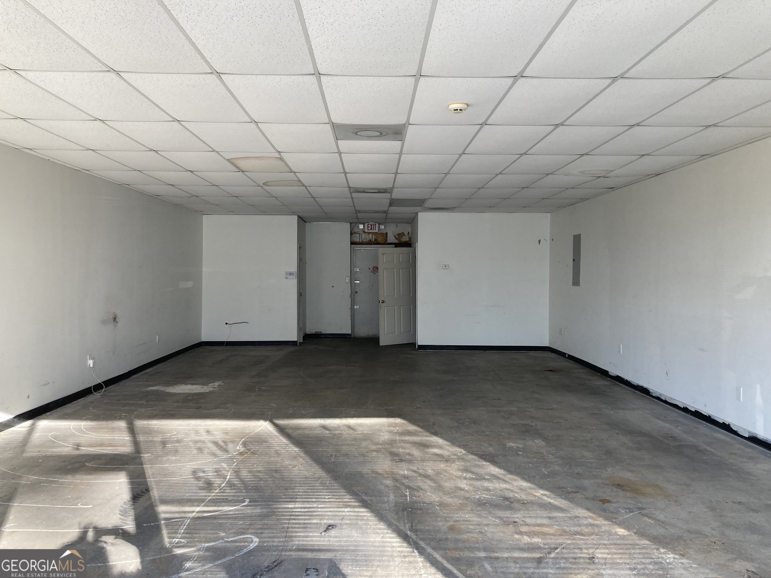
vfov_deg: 49.7
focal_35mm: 28
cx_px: 386
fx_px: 624
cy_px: 289
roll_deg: -0.6
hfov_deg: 63.4
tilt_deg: -0.3
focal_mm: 3.99
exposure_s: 1/78
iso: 80
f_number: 1.8
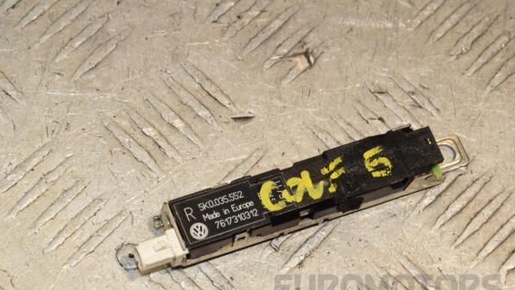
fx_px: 2274
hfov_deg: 12.9
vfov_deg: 7.3
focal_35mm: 167
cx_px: 258
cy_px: 172
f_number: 9
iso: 800
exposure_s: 1/200
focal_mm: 105
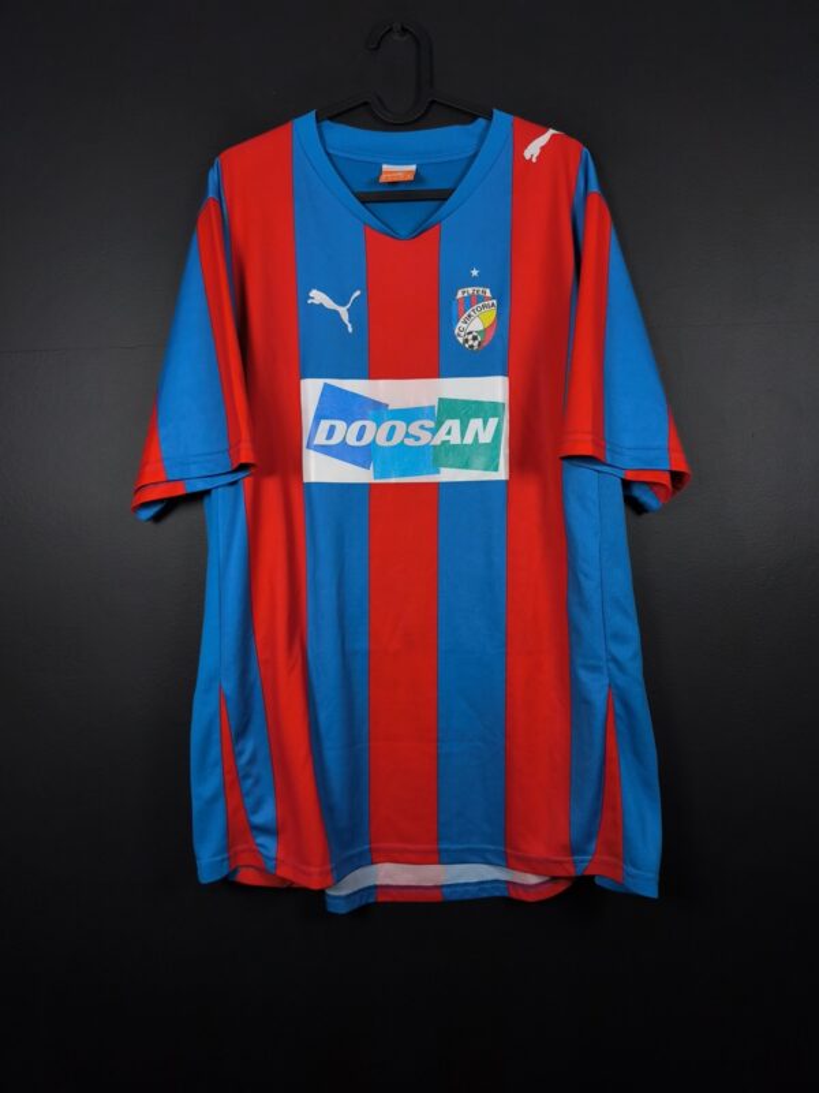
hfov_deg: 58.9
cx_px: 410
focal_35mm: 23
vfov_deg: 73.9
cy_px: 546
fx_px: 726
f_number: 1.6
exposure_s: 1/160
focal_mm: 6.57
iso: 400
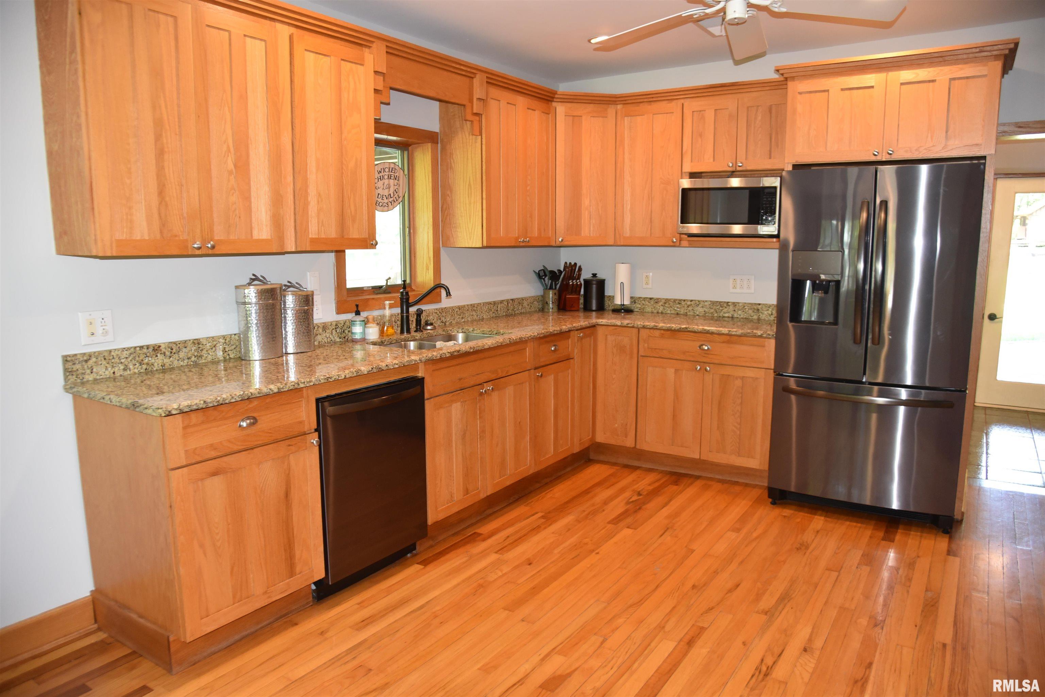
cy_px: 348
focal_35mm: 24
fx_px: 697
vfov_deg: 53.2
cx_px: 522
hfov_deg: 73.7
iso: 1600
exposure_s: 1/60
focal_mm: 24
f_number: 4
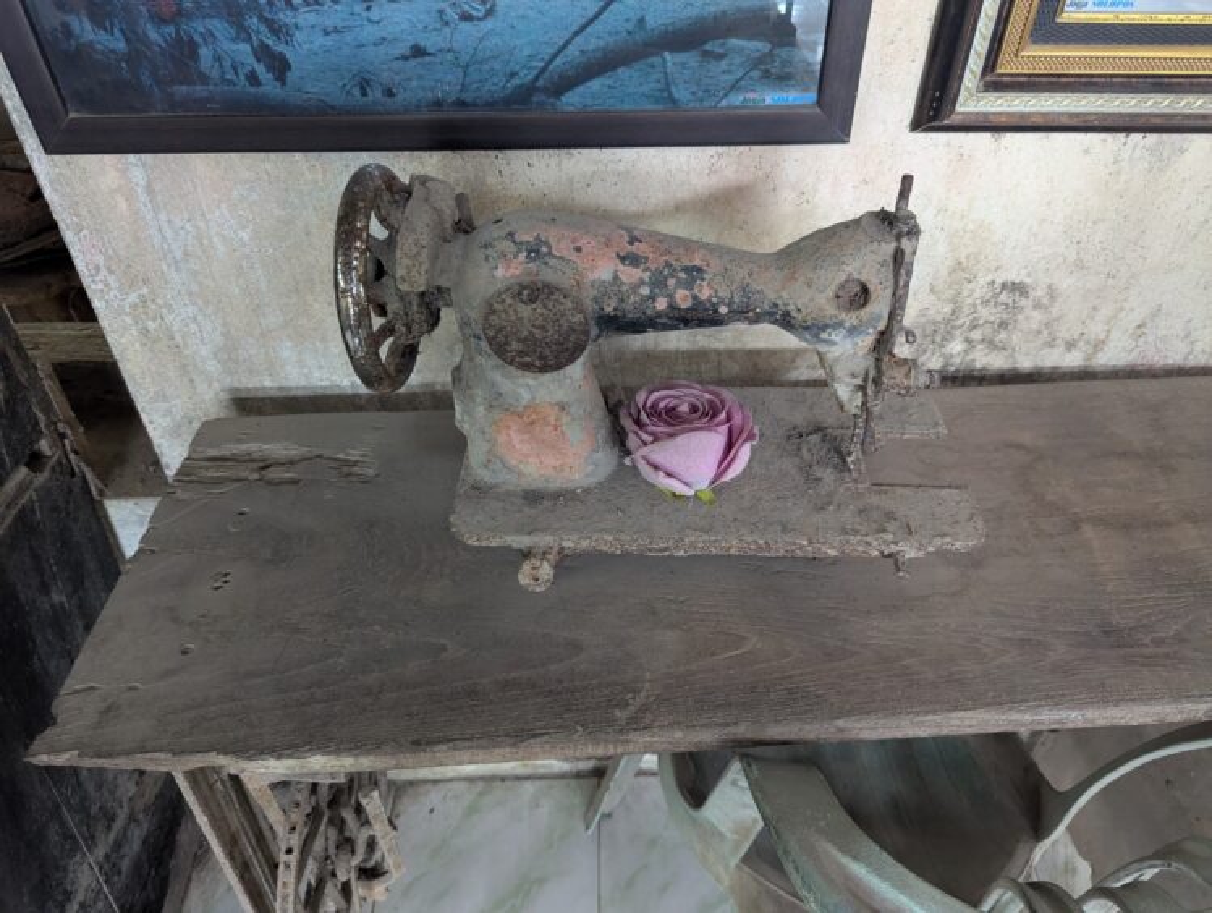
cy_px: 456
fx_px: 842
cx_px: 606
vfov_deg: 56.9
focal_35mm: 24
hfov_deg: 71.5
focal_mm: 6.81
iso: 606
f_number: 1.85
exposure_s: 1/110
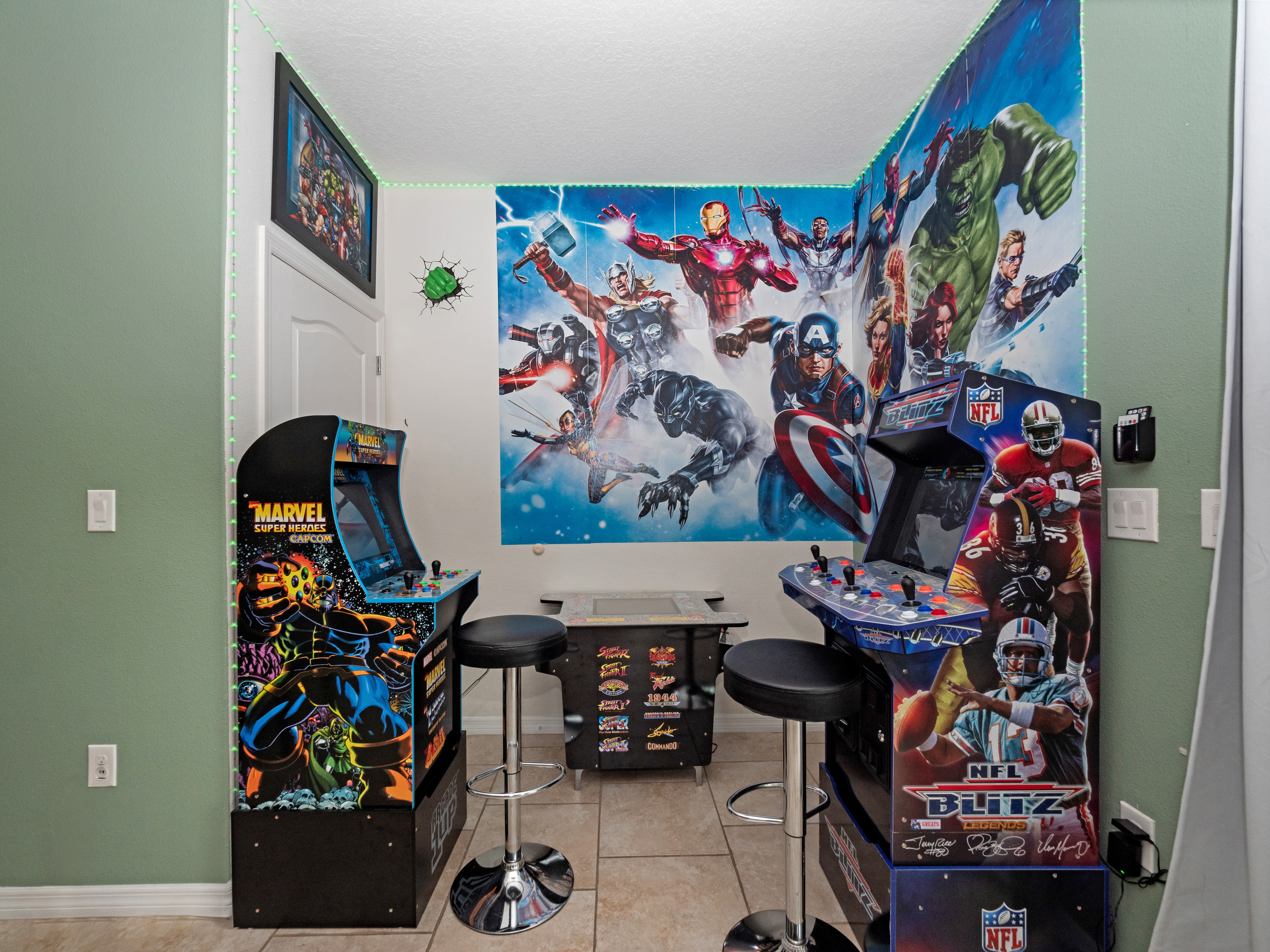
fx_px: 514
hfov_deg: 102.1
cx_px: 635
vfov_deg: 85.7
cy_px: 476
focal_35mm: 14
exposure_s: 1/25
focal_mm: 7
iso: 320
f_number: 7.1
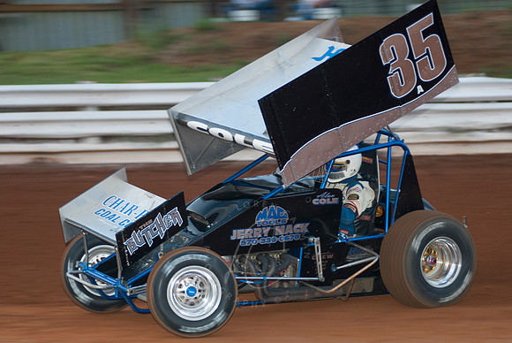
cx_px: 256
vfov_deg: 8.3
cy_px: 172
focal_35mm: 165
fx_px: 2349
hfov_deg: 12.4
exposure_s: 1/400
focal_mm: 110
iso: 250
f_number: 2.8
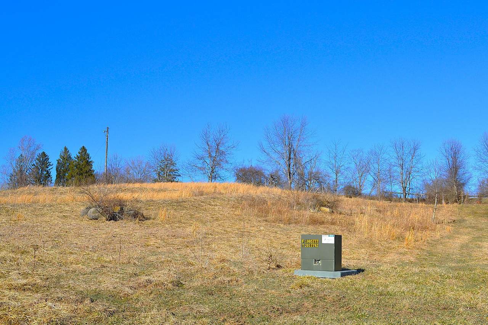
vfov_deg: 29.9
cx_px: 244
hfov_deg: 43.6
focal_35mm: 45
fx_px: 610
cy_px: 162
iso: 100
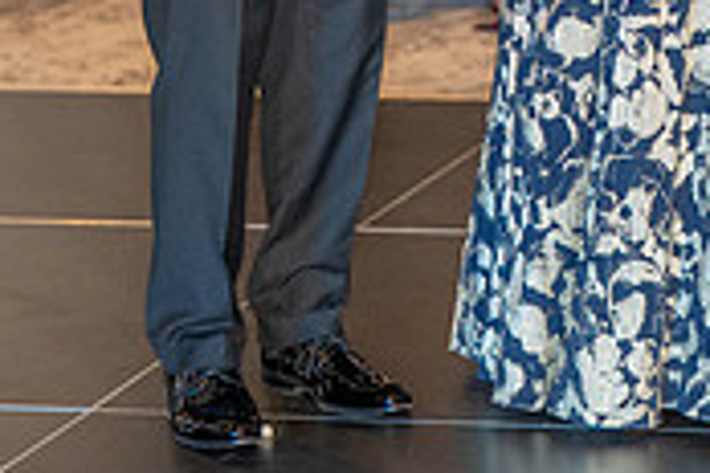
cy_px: -230
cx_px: 649
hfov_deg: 8.8
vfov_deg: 5.8
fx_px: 4615
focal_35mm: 234
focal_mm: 70
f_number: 2.8
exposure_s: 1/125
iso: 1000
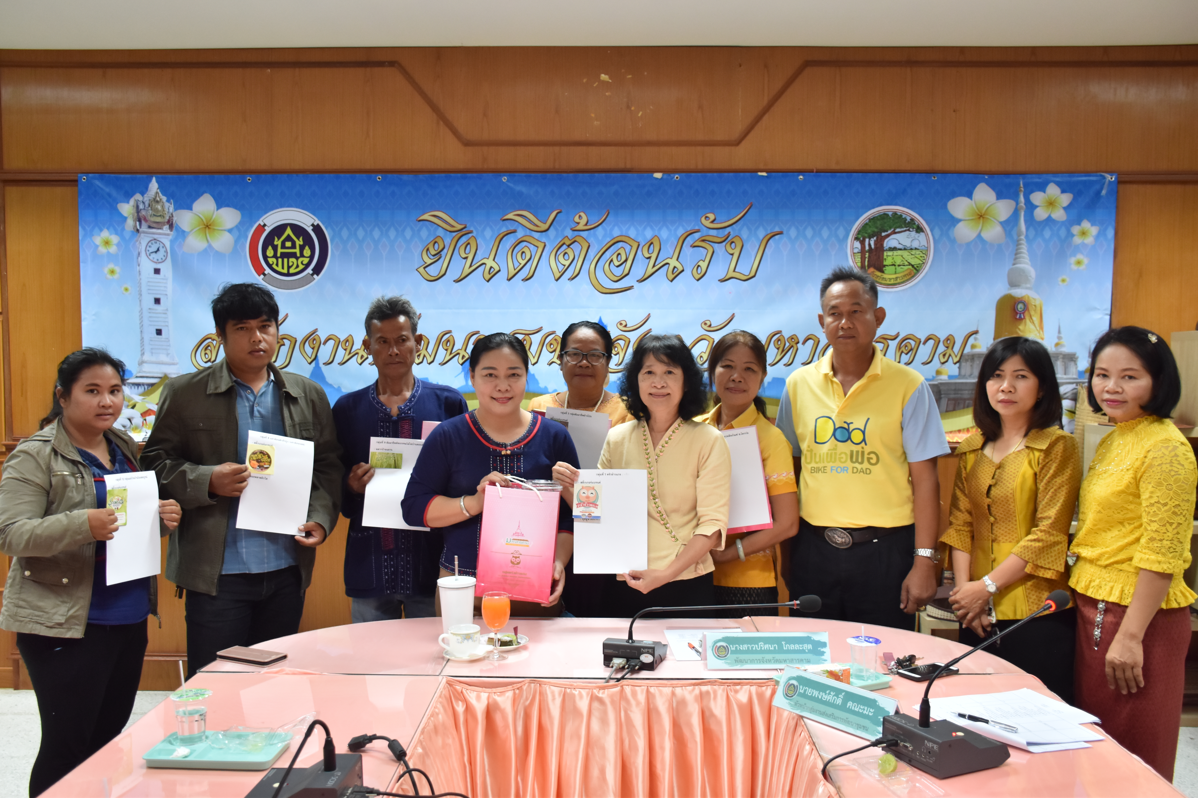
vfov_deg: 40.0
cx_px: 599
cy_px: 399
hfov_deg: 57.2
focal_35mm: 33
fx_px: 1098
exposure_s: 1/80
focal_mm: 22
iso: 800
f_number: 4.5
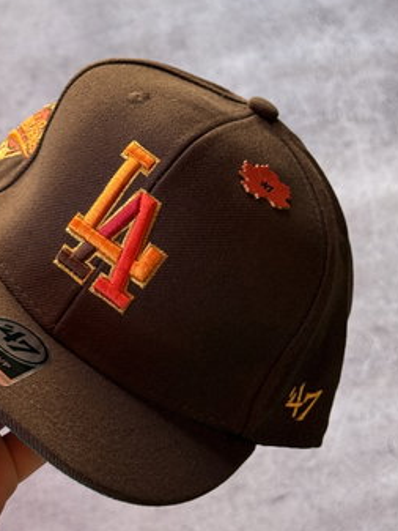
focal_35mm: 76
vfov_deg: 25.6
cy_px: 214
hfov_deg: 19.3
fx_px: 1164
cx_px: 131
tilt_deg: -71.3
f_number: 1.78
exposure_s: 1/155
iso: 100
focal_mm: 6.76
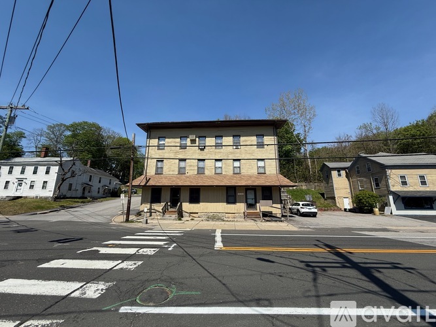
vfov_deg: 85.7
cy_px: 164
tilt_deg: +14.2
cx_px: 218
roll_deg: -0.9
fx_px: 176
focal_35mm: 14
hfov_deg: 102.1
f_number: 2.2
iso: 50
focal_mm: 2.22
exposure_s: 1/2611
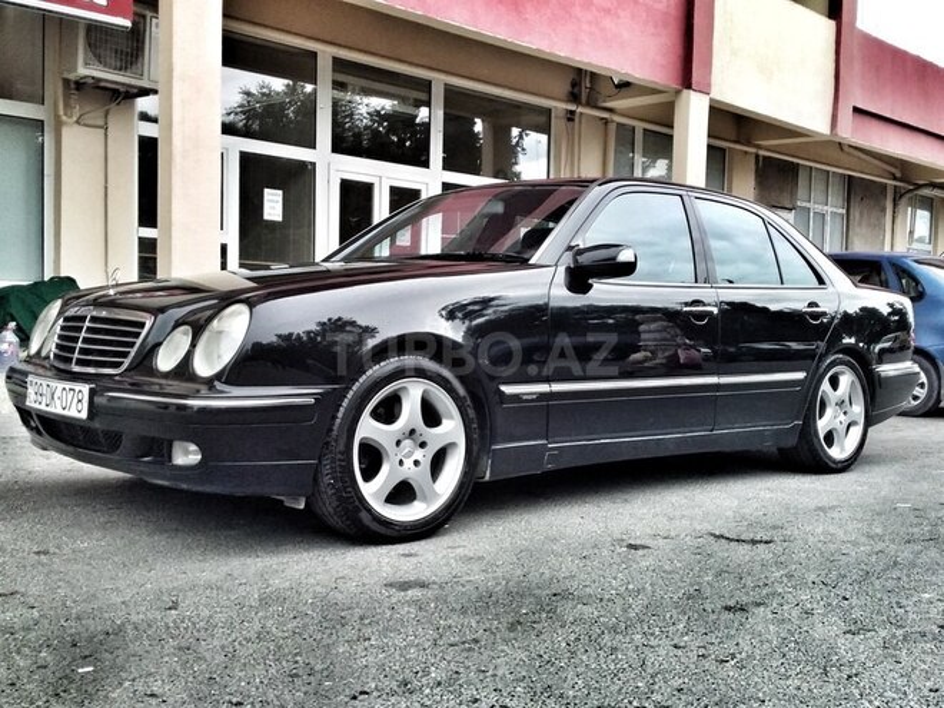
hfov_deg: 58.4
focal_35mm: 31
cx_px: 472
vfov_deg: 45.4
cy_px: 354
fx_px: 845
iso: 40
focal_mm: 3.3
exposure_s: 1/100
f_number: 2.2
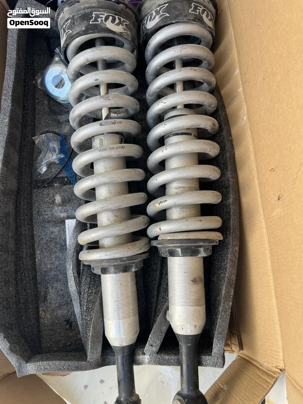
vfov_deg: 67.3
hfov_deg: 53.1
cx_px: 152
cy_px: 202
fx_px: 303
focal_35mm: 26
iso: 32
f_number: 1.5
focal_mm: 5.7
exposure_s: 1/121
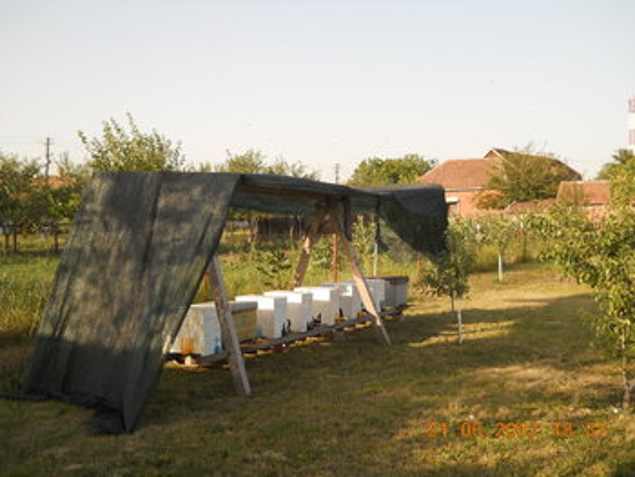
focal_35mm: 41
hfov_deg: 45.7
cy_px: 238
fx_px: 753
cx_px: 318
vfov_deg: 35.2
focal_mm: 6.72
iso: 80
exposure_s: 1/125
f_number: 5.5
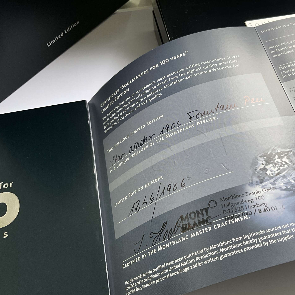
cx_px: 197
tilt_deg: -59.7
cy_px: 151
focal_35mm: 35
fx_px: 337
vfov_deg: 47.2
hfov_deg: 46.5
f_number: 1.8
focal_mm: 3
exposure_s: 1/122
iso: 32
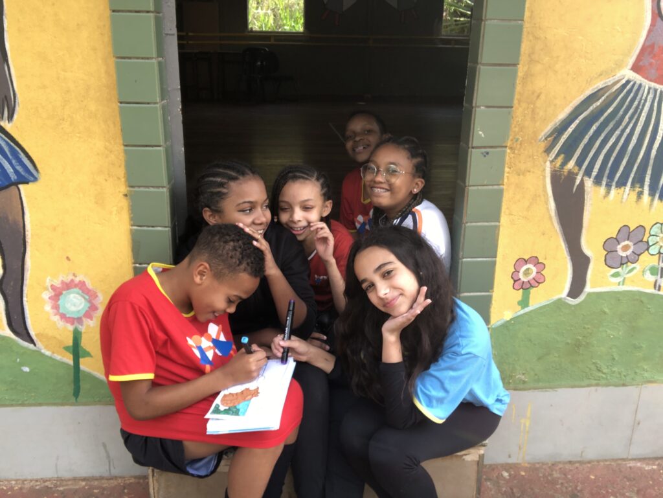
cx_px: 332
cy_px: 249
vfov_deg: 44.2
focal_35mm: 32
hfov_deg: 56.8
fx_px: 613
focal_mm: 2.87
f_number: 2.2
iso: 32
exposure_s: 1/120
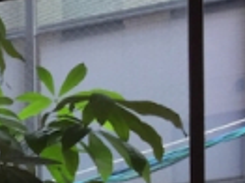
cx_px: -350
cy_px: 534
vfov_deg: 7.4
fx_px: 1252
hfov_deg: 9.8
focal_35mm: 177
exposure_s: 1/120
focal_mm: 4.15
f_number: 2.2
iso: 40
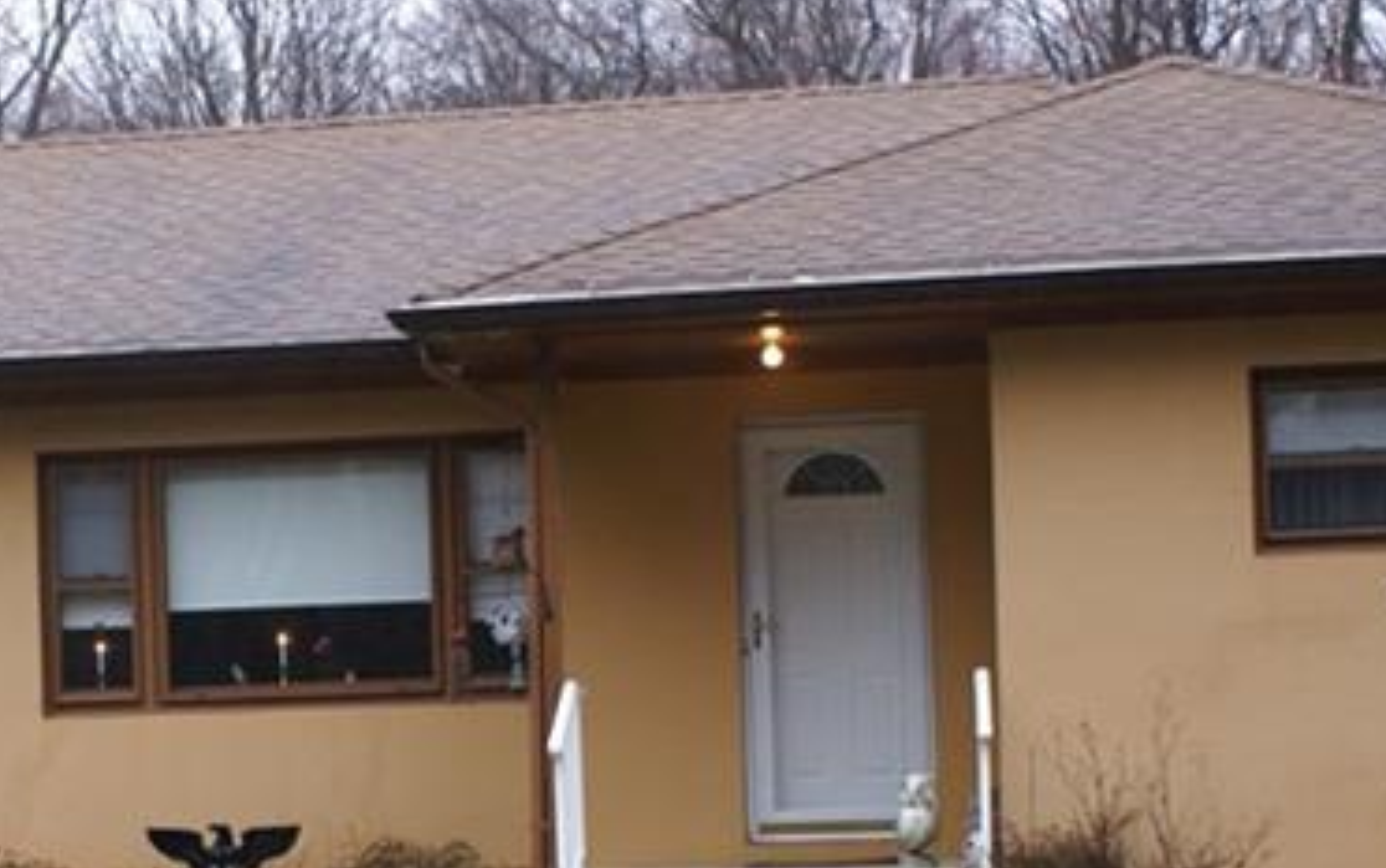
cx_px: 451
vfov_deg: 12.7
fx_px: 3817
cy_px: 954
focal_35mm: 101
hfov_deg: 20.5
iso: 250
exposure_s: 1/40
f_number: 4.5
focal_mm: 24
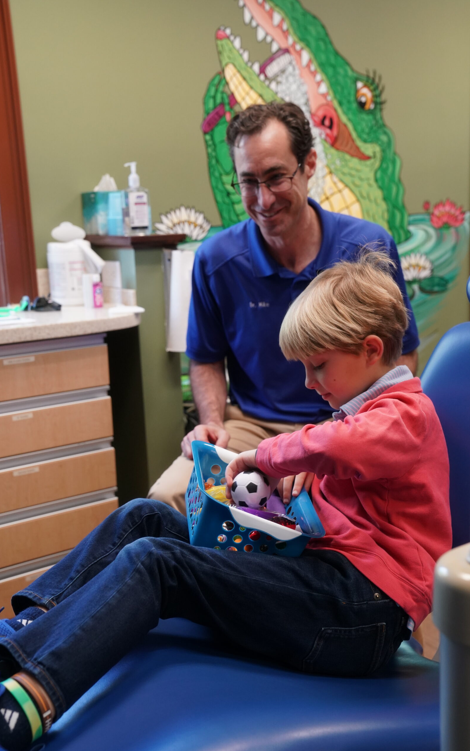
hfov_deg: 29.9
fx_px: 881
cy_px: 377
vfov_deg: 46.2
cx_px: 249
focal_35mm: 43
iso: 2500
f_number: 4
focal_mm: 42
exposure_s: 1/100
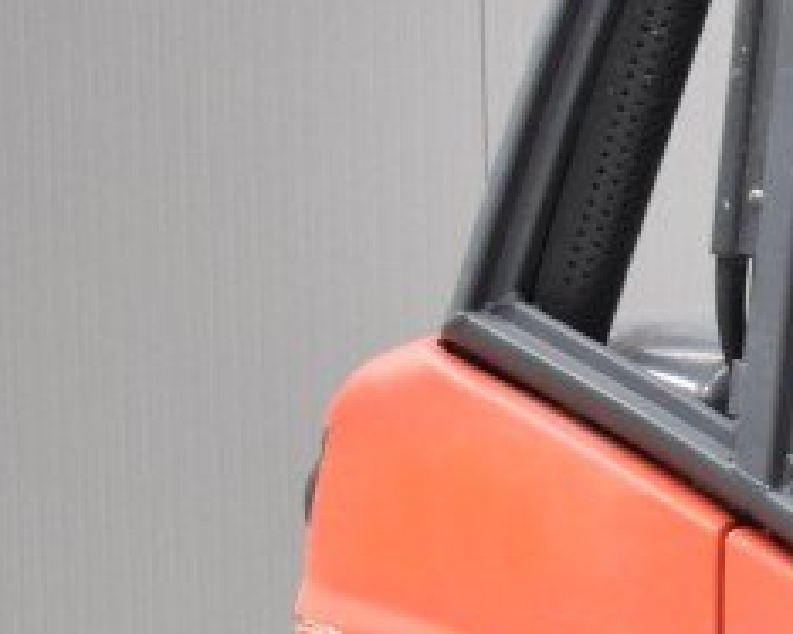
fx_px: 4232
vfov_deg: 8.6
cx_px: 1728
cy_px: 393
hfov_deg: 9.8
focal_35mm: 180
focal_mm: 25
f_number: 4
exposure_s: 1/40
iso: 1600
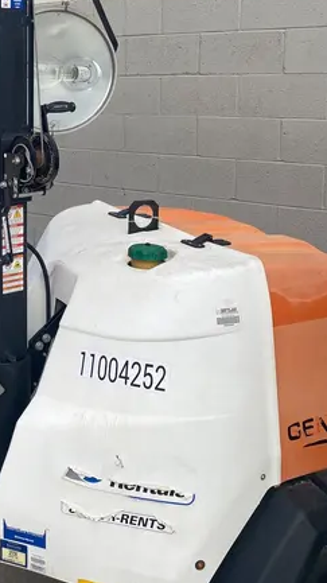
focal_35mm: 48
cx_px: 0
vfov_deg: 42.0
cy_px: 172
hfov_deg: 23.8
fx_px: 741
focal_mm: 4.25
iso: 32
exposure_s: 1/606
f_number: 1.8
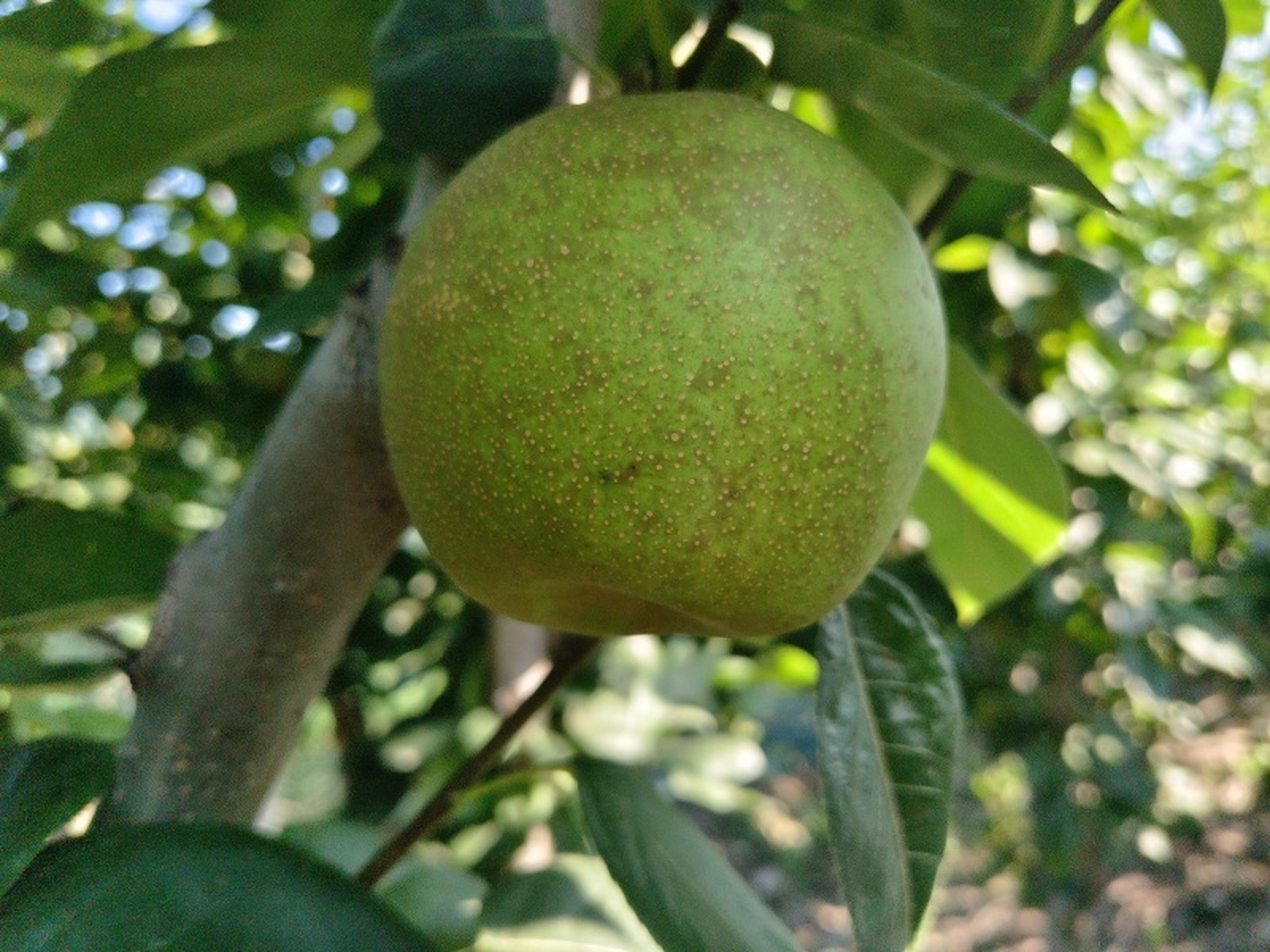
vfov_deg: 58.9
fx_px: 844
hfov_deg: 73.9
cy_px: 476
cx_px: 635
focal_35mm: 23
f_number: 1.88
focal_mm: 5.5
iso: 50
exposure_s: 1/901
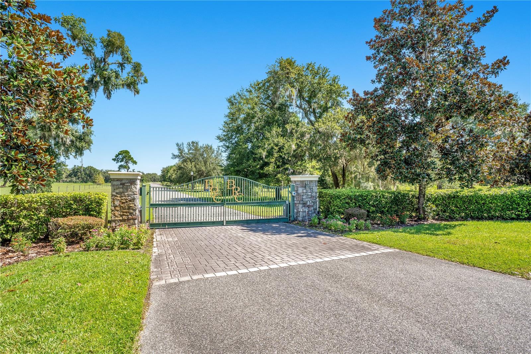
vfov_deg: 73.7
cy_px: 177
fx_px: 236
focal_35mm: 16
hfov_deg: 96.7
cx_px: 266
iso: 100
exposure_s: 1/160
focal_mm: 16
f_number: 10
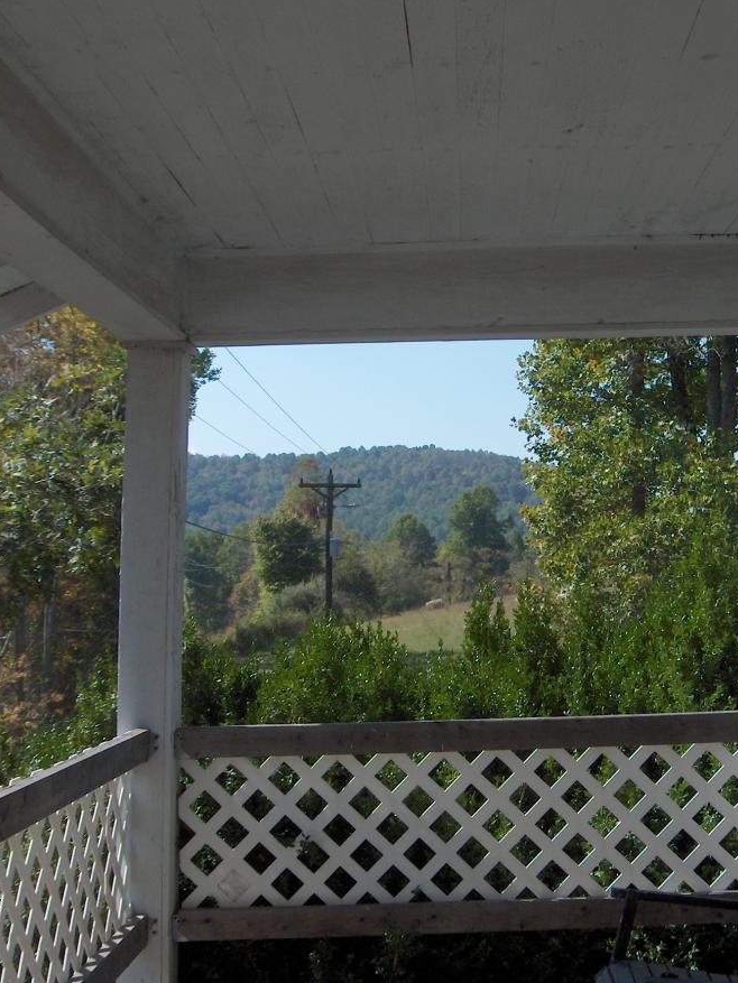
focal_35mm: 57
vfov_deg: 33.8
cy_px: 528
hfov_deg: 25.4
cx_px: 526
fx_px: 1620
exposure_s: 1/592
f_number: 4.8
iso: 100
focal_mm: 8
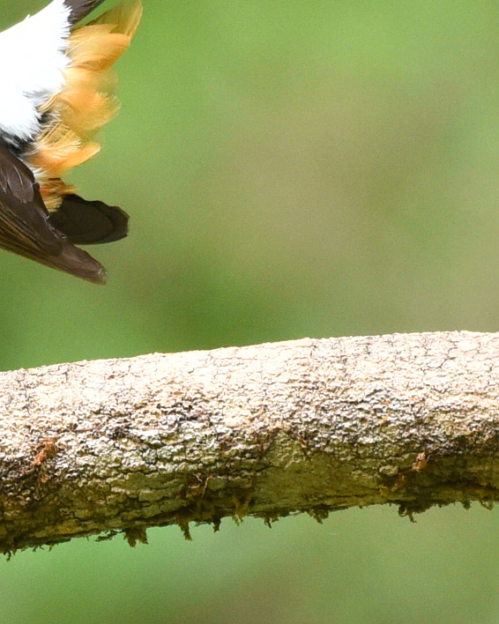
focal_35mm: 1357
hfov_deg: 1.1
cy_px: 25
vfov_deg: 1.4
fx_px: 25062
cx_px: -324
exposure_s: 1/320
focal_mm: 500
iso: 1600
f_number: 6.3
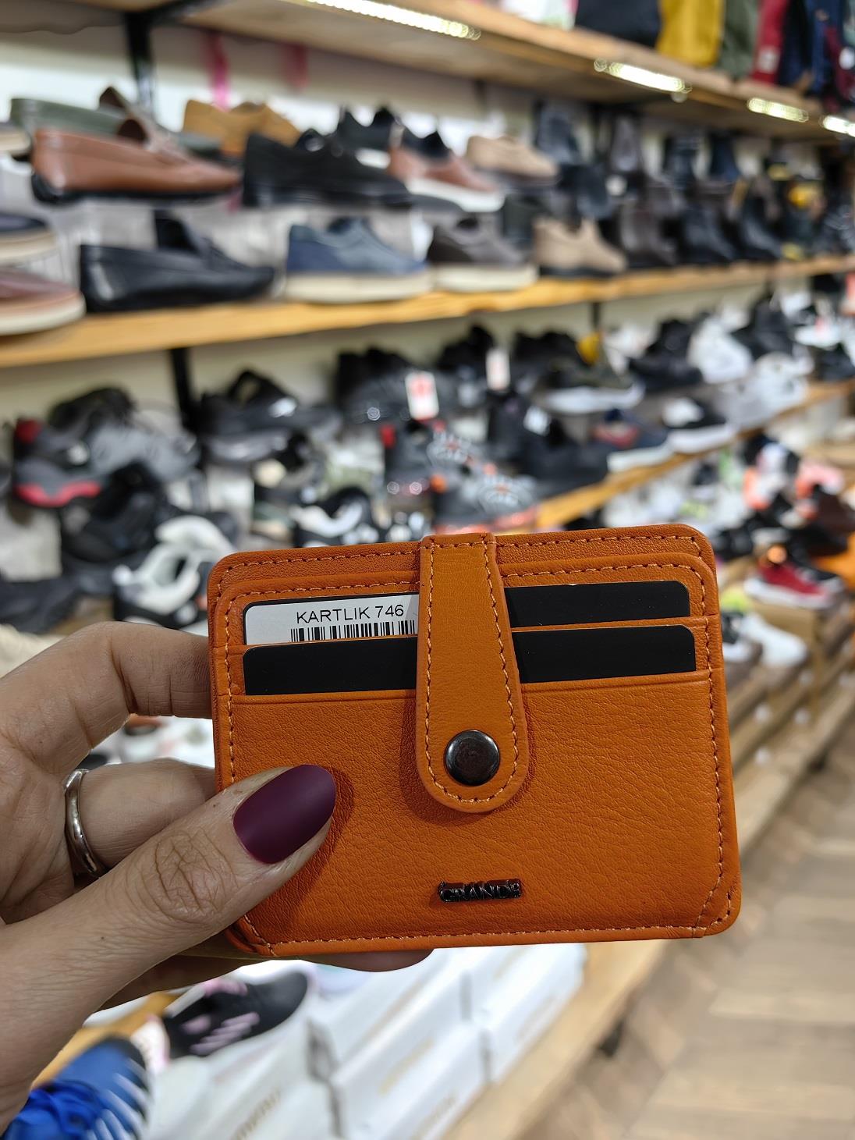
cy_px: 570
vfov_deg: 65.3
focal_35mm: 27
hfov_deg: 51.4
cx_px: 428
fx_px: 889
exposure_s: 1/99.7
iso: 50
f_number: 2
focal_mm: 5.75
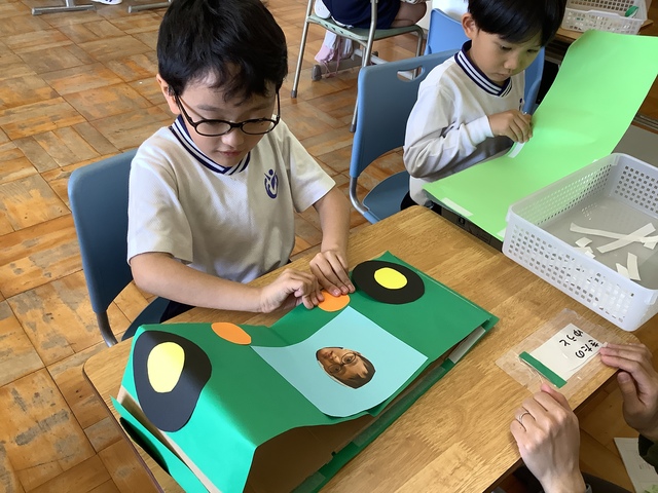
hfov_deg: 58.4
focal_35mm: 31
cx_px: 329
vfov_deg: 45.4
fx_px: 589
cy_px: 246
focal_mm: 3.3
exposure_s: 1/60
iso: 100
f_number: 2.4
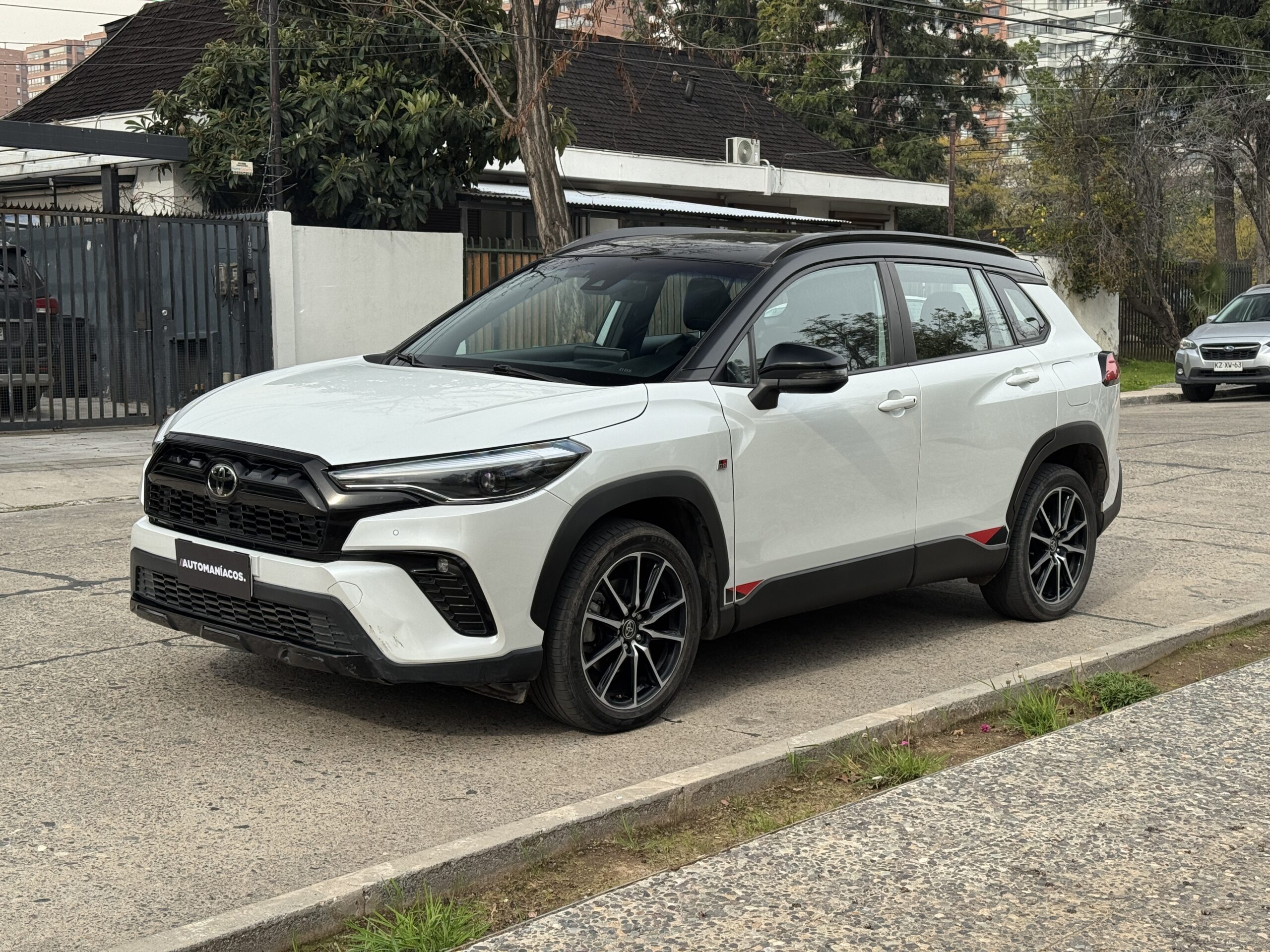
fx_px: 1761
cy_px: 476
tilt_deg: -4.0
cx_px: 635
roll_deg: +0.7
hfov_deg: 39.7
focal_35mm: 48
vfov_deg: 30.3
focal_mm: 6.76
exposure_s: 1/966
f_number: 1.78
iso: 64
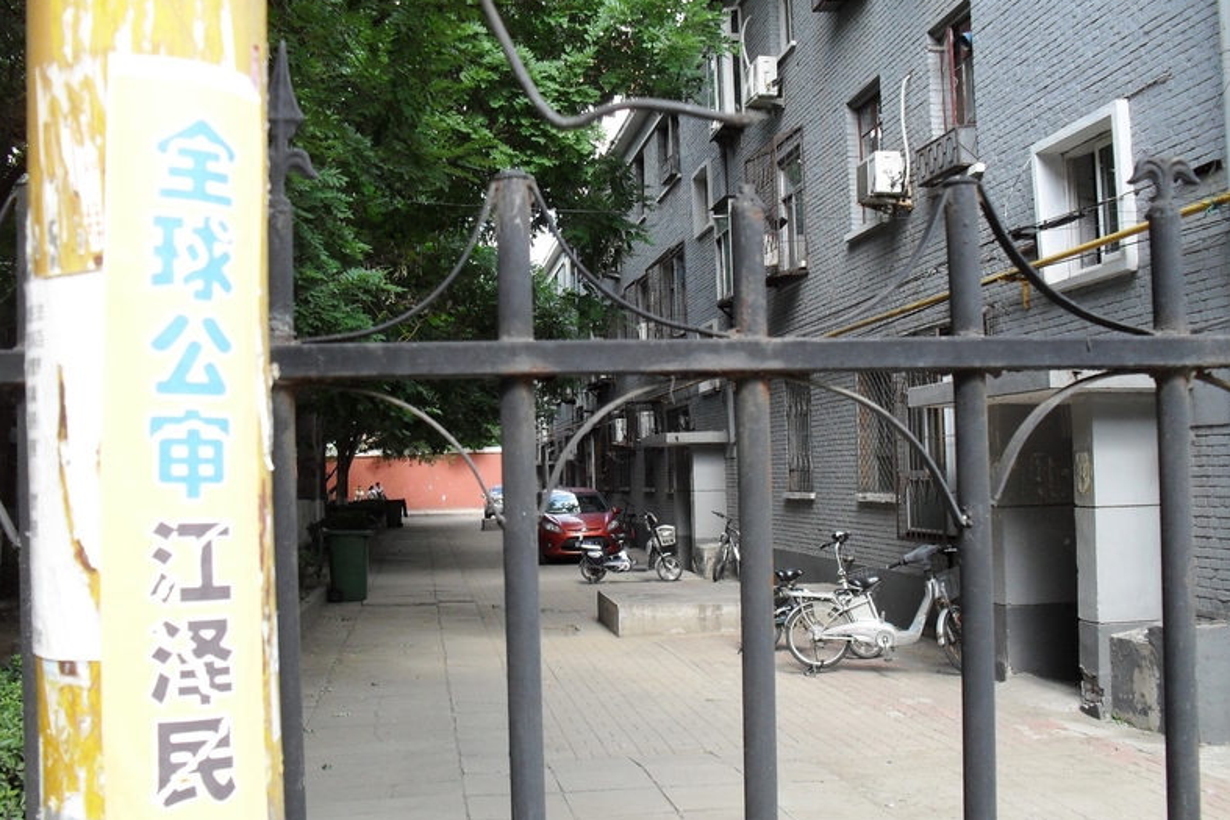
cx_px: 611
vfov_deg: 36.0
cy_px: 411
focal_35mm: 37
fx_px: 1264
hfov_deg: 51.9
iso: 100
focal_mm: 6.3
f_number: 3.2
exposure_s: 1/125
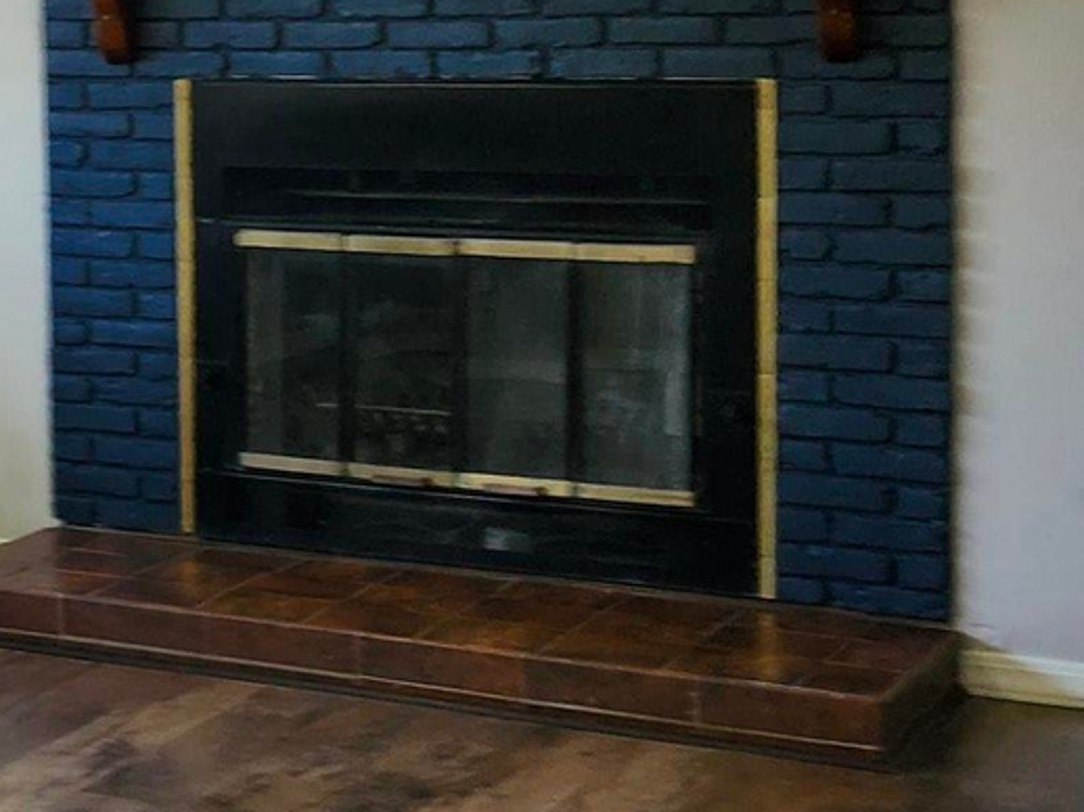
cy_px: 190
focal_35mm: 91
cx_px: -877
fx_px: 2848
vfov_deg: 16.1
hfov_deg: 17.4
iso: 64
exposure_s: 1/120
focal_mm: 5.54
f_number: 1.8
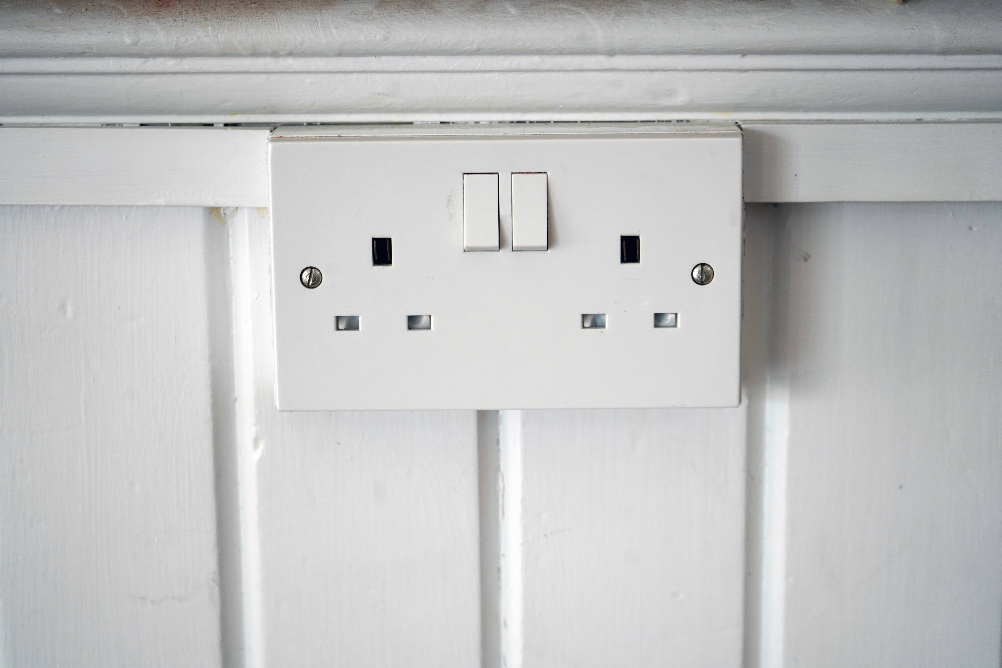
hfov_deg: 30.1
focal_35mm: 67
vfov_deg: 20.3
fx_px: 1865
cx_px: 501
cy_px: 334
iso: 800
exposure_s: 1/160
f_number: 5.6
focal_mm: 67
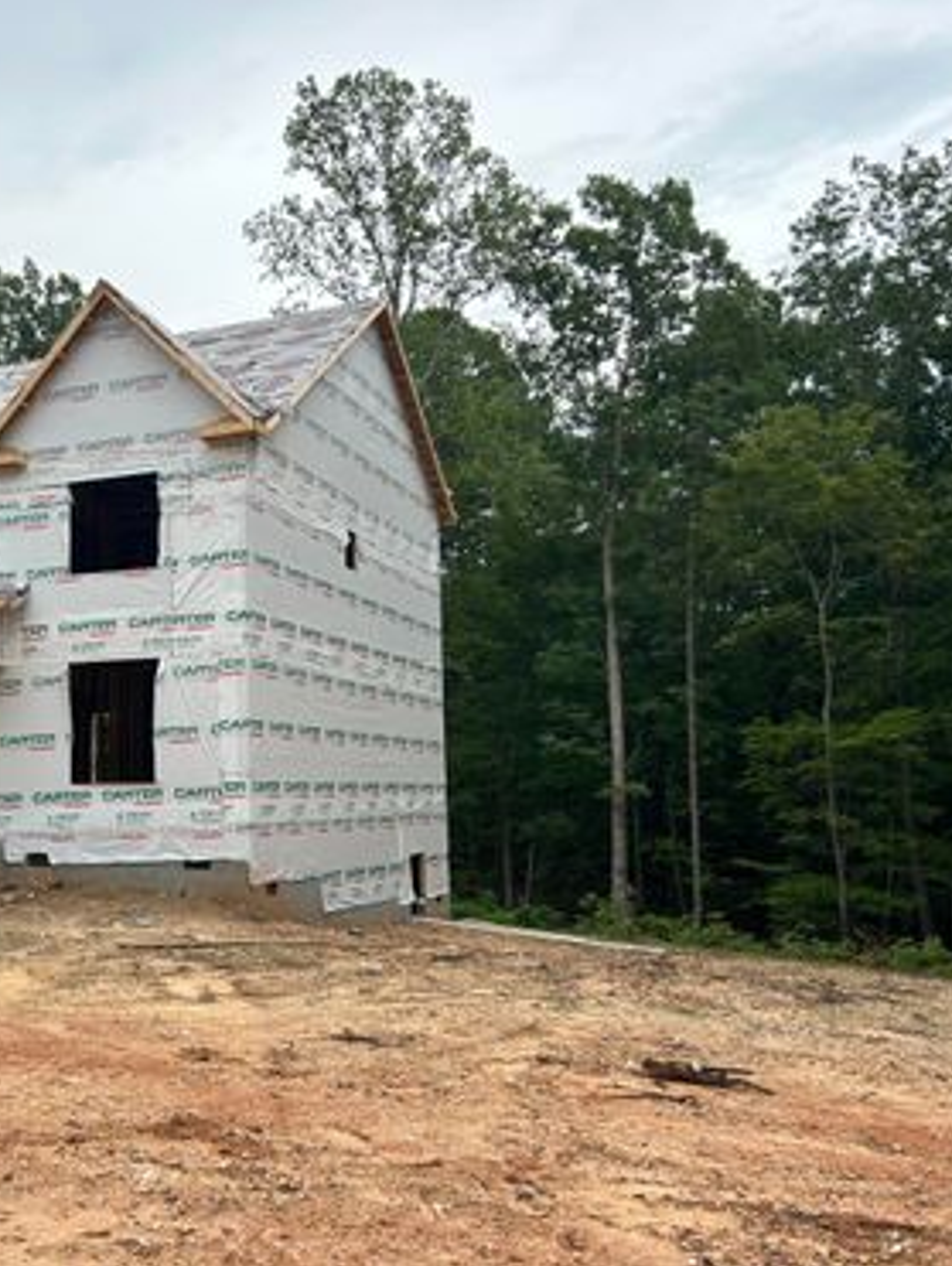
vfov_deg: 52.6
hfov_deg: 39.3
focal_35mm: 35
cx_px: 198
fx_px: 1281
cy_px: 636
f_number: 1.5
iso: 50
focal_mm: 5.7
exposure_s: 1/769
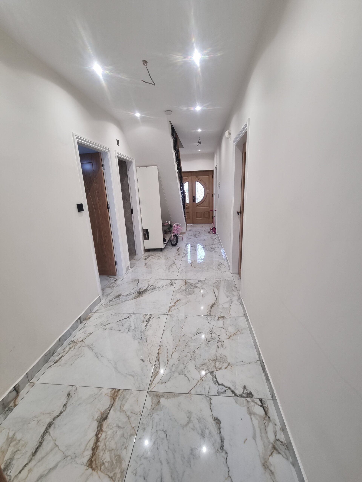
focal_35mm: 13
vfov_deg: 106.2
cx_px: 181
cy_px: 241
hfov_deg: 89.9
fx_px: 181
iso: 100
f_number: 2.2
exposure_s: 1/50
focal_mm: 2.2
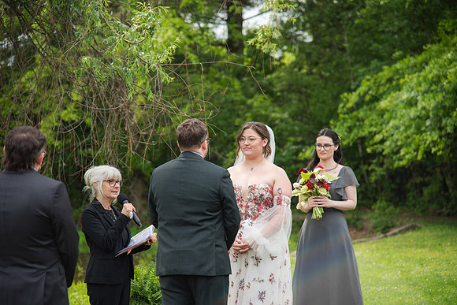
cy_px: 152
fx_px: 1524
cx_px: 228
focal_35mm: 120
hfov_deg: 17.1
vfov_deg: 11.4
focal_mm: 120
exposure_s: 1/400
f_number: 4
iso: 100
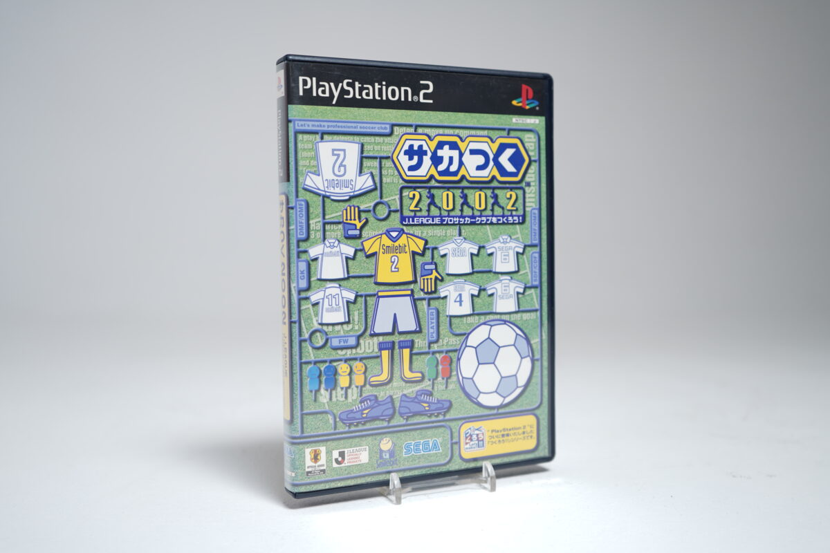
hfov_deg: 53.1
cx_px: 415
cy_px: 276
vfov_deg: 36.9
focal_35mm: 36
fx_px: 830
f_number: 4
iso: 64
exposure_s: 1/6
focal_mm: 36
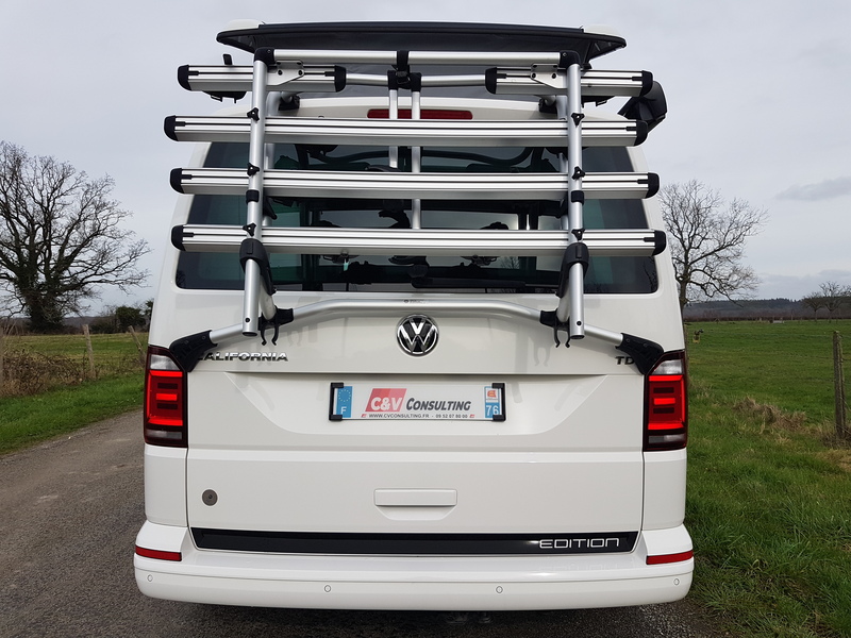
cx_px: 426
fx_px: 639
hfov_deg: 67.3
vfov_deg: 53.1
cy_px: 319
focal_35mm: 26
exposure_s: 1/1584
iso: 40
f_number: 1.7
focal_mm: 4.2
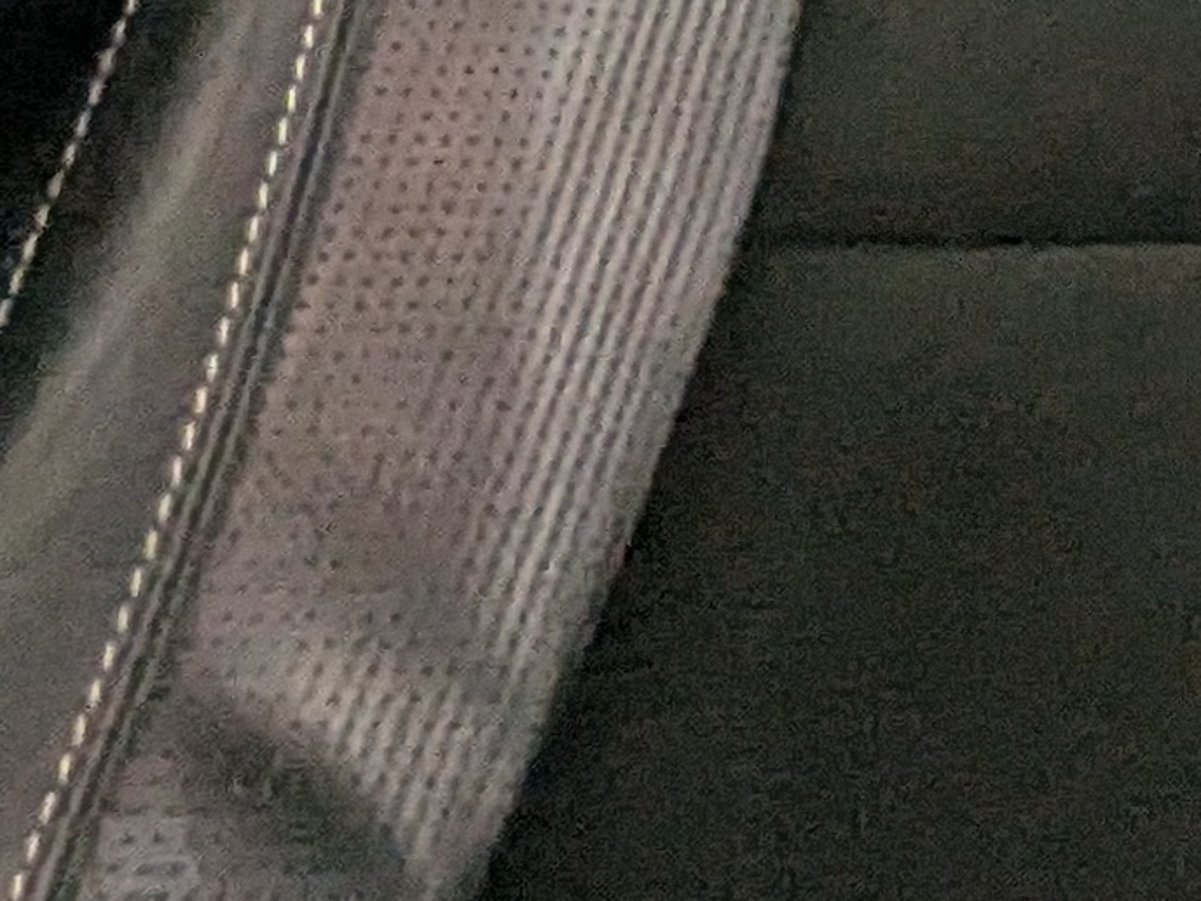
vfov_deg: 11.6
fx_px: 3296
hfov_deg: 12.9
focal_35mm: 95
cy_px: -1484
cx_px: 3195
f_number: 2.2
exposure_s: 1/41.2
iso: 72
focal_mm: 2.35
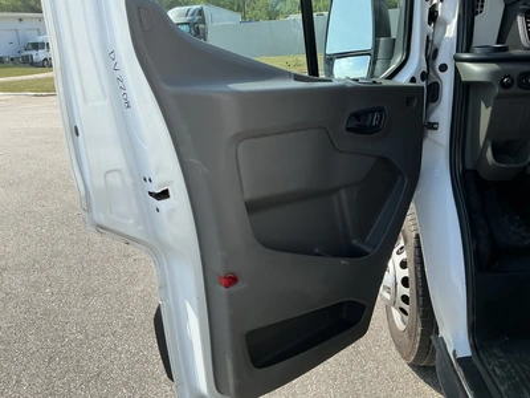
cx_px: 265
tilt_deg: -19.4
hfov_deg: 63.4
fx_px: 429
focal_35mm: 28
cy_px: 199
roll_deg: +4.2
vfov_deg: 49.7
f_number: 1.8
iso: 25
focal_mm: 3
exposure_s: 1/709
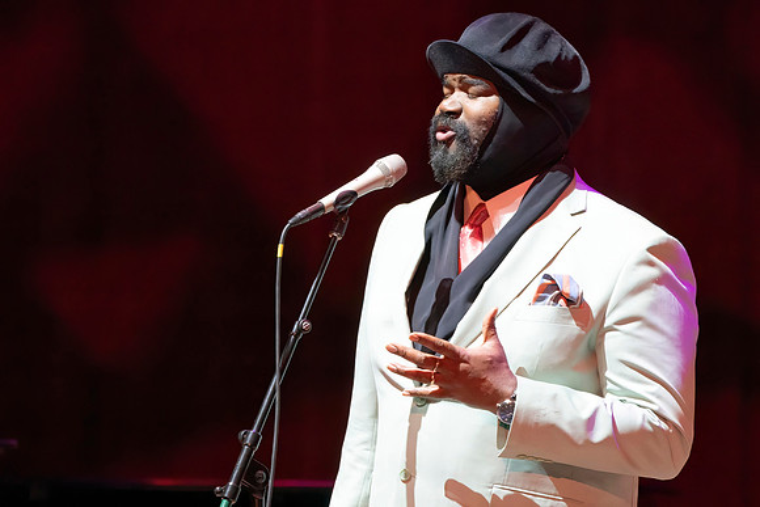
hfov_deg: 3.8
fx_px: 11496
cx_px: 378
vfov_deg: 2.5
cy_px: 360
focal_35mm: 544
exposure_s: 1/320
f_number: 5.6
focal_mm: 358
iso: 5000
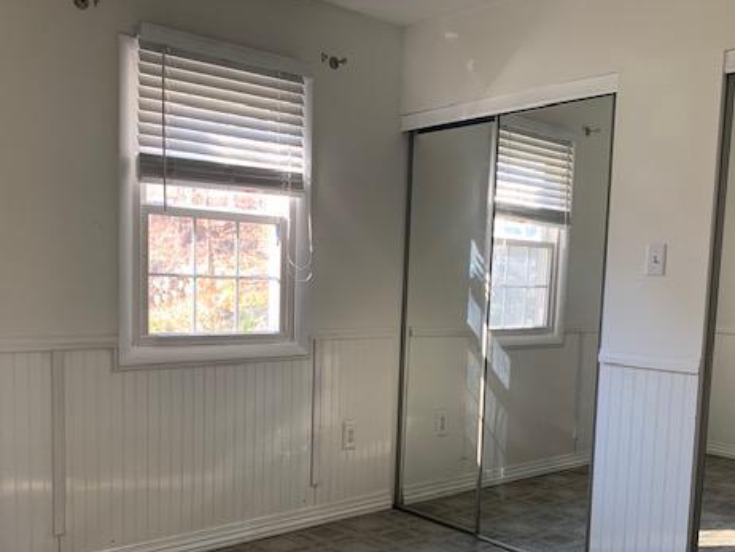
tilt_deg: -5.2
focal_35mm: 36
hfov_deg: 51.3
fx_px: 765
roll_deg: -1.7
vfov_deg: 39.3
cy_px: 364
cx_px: 356
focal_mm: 4.25
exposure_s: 1/63
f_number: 1.8
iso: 100
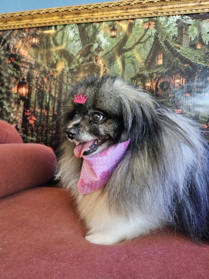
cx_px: 104
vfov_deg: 73.9
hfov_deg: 58.9
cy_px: 140
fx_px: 185
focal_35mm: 23
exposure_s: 1/240
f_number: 1.8
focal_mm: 5.4
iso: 500
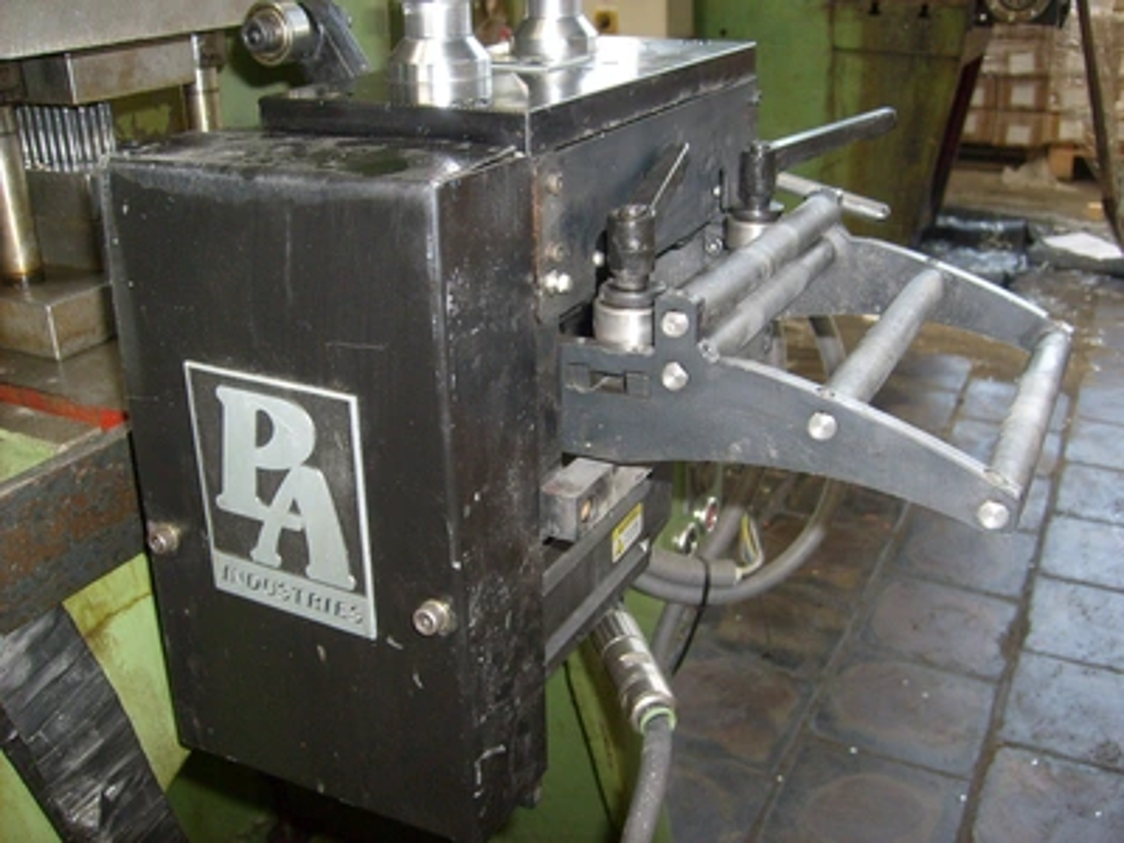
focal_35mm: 35
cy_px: 422
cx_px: 562
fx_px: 1136
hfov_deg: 52.6
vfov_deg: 40.7
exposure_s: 1/45
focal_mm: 5.8
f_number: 2.8
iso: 100
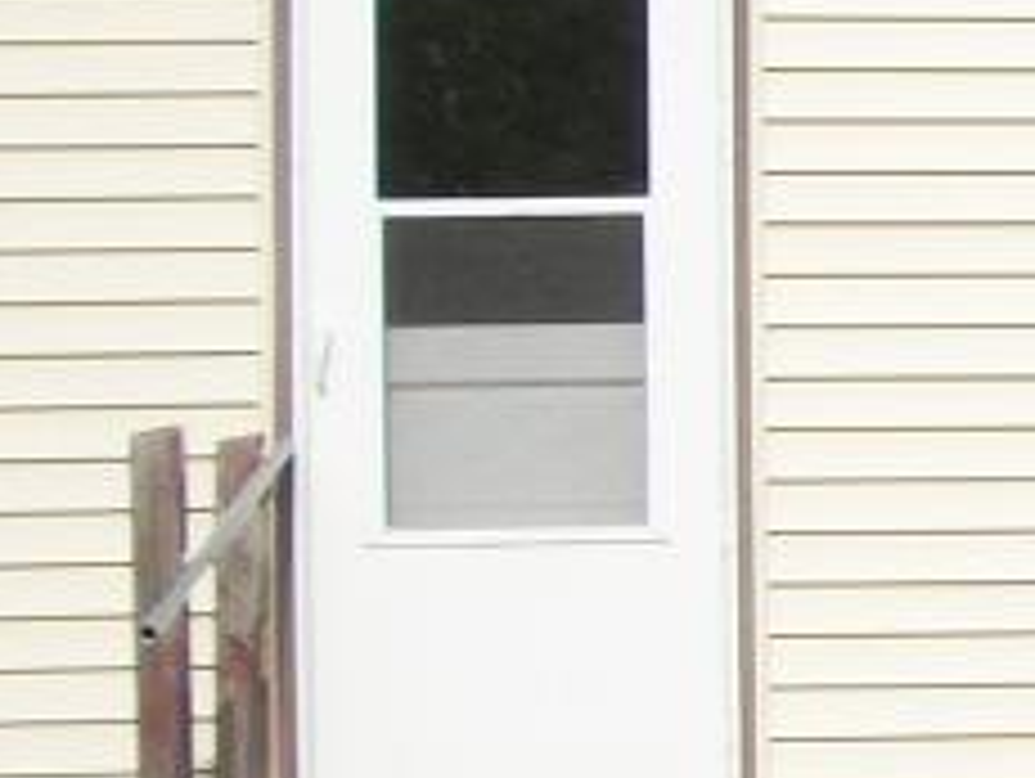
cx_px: 2048
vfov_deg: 8.3
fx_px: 5328
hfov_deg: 10.3
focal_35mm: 178
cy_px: 598
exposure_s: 1/200
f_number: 8.8
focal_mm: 5.7
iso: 80
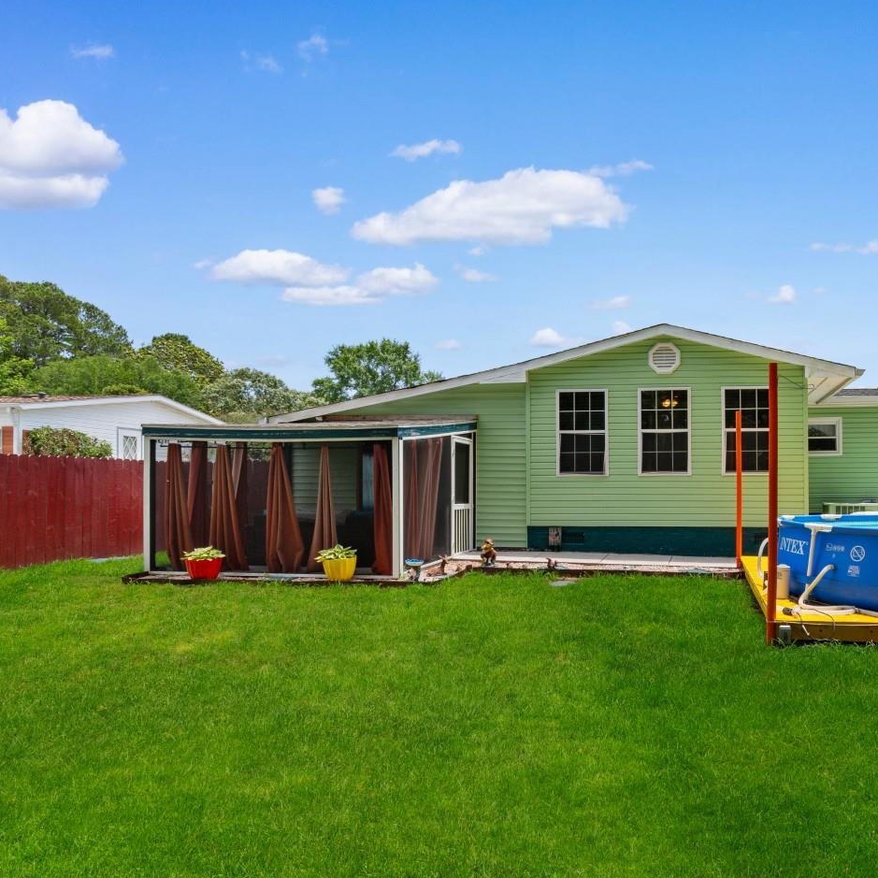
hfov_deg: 66.1
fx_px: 631
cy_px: 477
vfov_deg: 69.5
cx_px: 639
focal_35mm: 22
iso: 100
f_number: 9
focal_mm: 10
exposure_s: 1/320
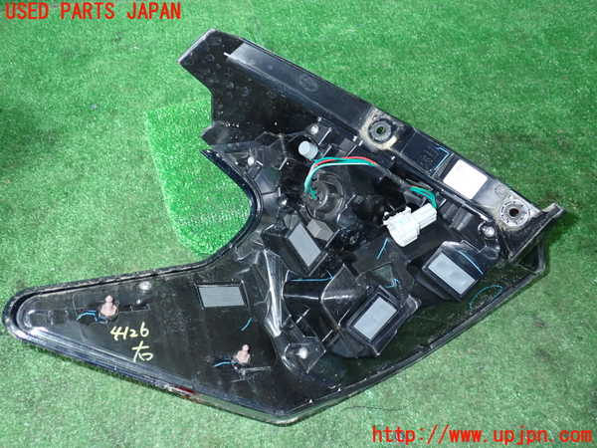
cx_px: 298
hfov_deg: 60.0
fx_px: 517
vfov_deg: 46.8
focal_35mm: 30
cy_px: 224
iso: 200
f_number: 2.3
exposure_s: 1/30
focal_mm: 5.4
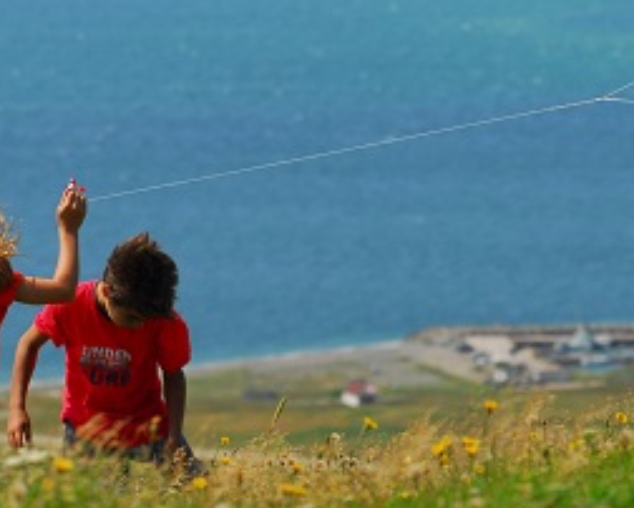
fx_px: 6986
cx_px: 288
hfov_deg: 5.2
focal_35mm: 372
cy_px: 207
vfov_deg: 4.2
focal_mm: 110
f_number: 5.6
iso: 100
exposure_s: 1/500
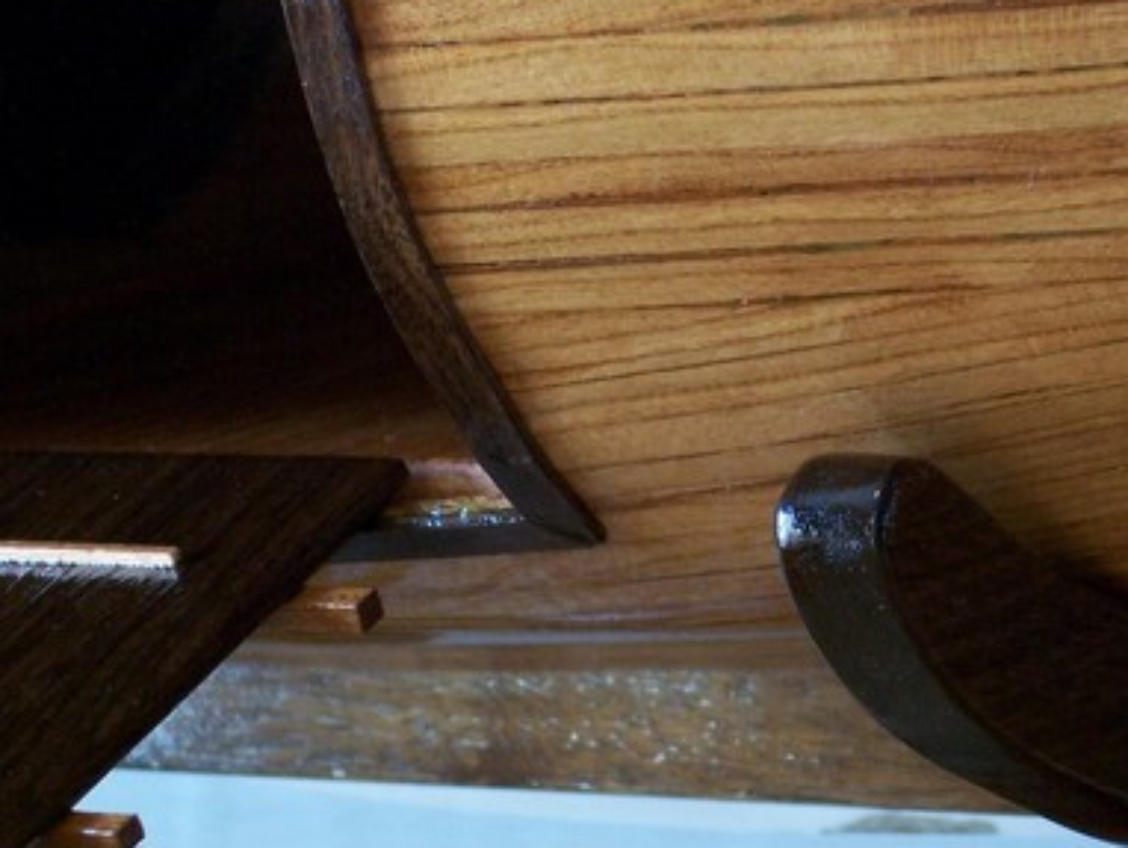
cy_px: 431
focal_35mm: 196
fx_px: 6391
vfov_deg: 7.6
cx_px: 850
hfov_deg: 10.1
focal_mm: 24
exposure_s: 1/10
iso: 200
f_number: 4.8
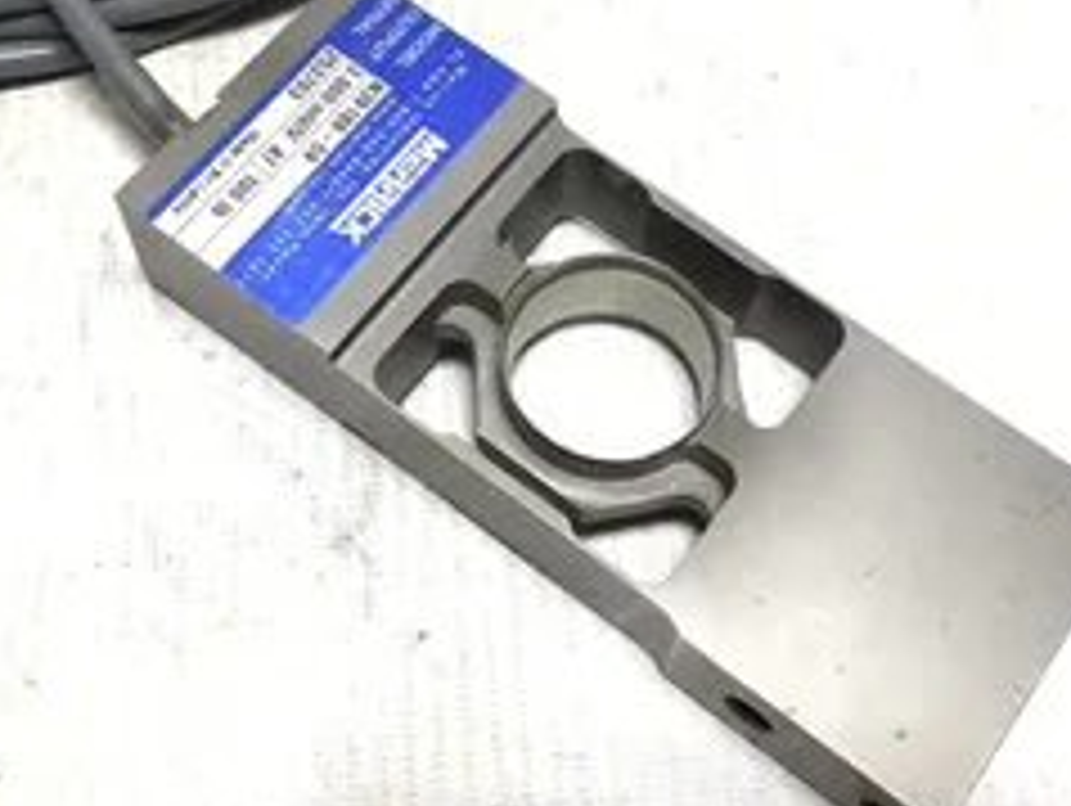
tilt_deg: -63.9
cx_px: 562
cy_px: 275
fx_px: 1610
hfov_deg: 36.8
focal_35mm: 52
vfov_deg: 27.9
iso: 32
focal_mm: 3.3
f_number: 2.4
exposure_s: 1/120
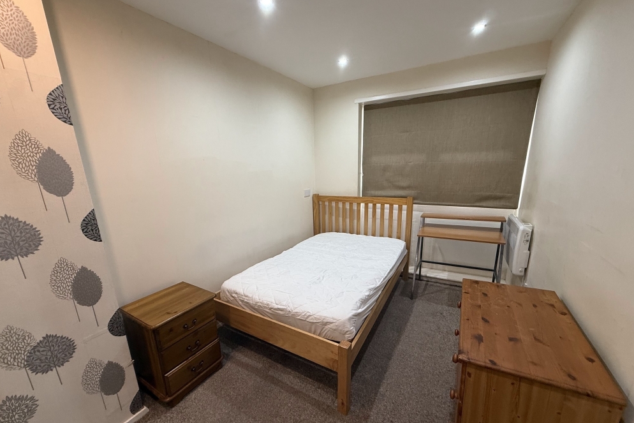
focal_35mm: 15
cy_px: 234
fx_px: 264
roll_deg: +2.3
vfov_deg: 77.1
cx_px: 309
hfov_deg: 100.4
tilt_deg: -14.6
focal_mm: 2.22
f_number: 2.2
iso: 160
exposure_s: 1/50
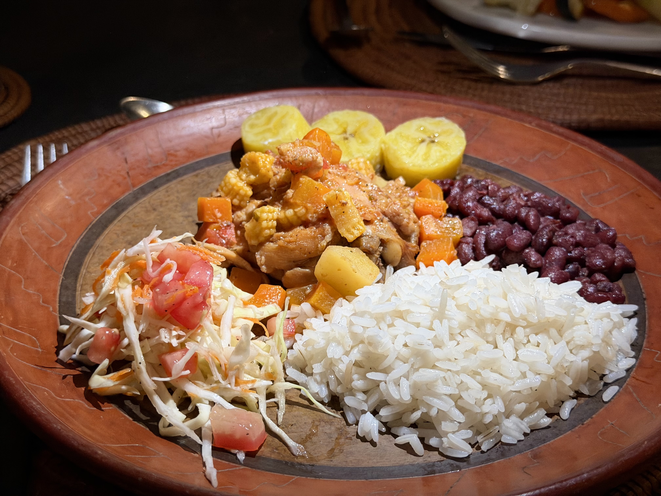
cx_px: 330
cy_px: 248
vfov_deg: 30.3
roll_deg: -0.7
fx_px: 917
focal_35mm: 48
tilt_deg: -31.2
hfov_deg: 39.7
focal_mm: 6.76
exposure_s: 1/40
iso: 250
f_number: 1.78
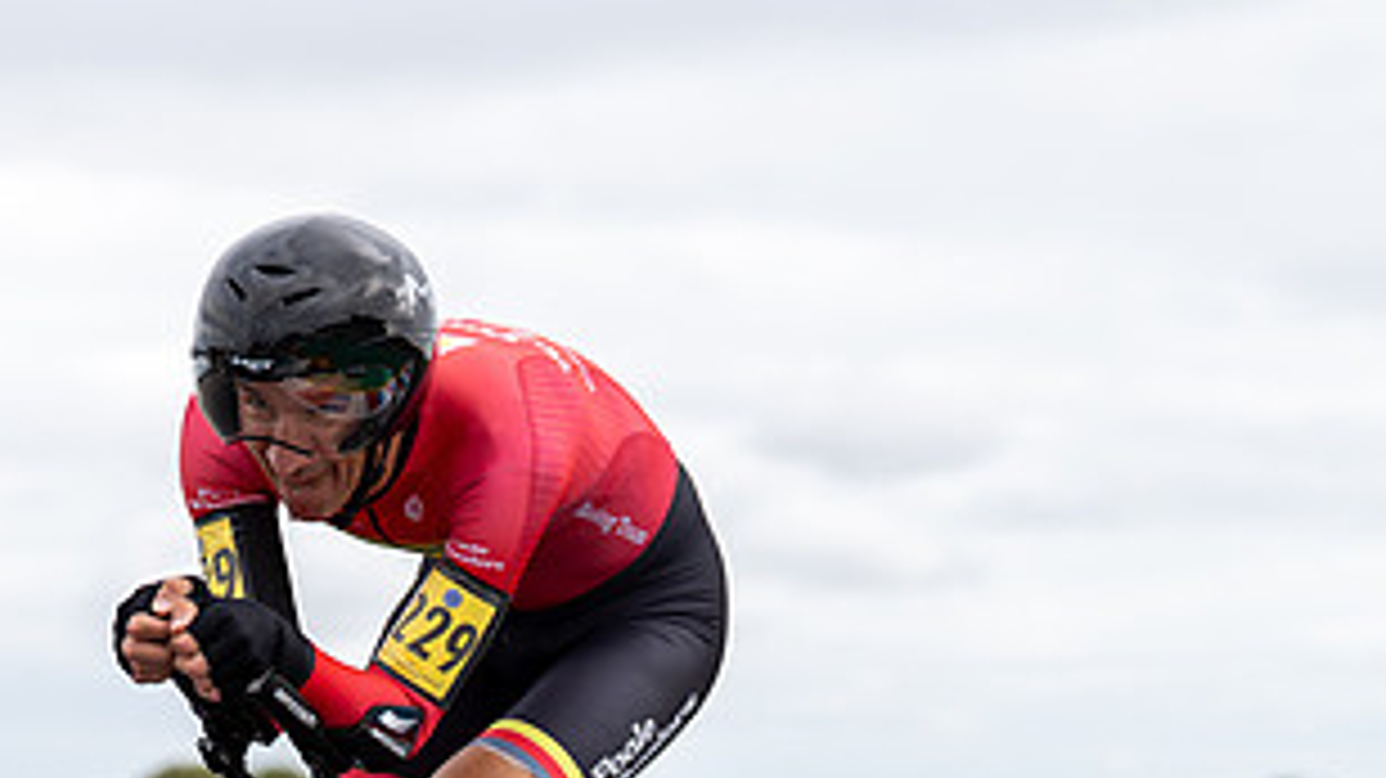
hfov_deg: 12.9
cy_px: 839
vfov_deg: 7.3
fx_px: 6099
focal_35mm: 166
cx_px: 243
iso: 125
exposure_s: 1/1000
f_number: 3.5
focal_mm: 84
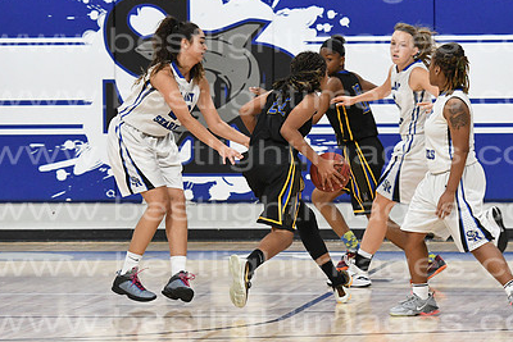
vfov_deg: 4.9
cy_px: 127
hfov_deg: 7.3
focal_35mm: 283
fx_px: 4034
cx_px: 282
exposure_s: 1/640
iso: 5000
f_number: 4
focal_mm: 130
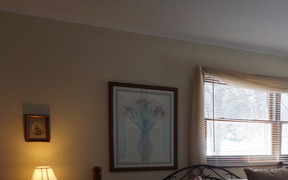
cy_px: 177
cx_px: 270
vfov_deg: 25.6
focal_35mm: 48
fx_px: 377
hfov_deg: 38.3
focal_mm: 16
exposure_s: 1/100
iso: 200
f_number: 6.3
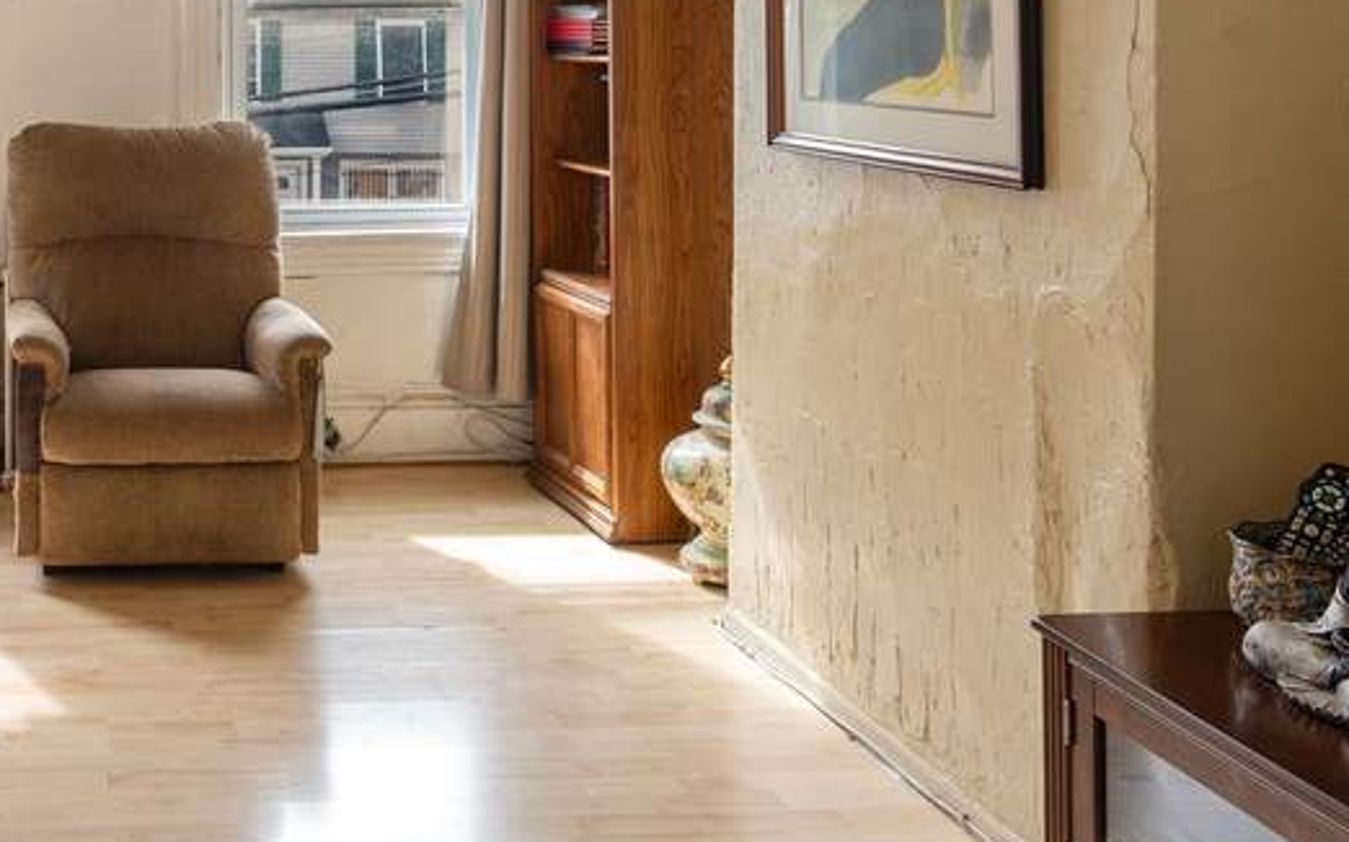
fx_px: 1654
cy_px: 34
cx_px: 31
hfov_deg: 39.6
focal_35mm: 45
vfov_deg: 27.2
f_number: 8
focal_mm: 18
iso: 100
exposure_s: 1/13
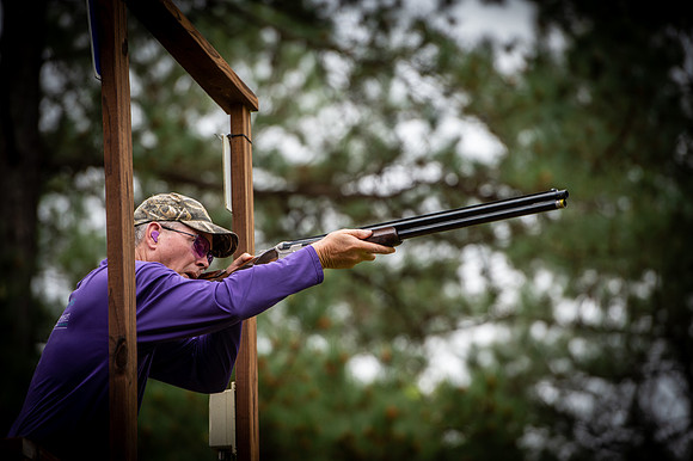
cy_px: 230
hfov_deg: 10.3
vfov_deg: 6.9
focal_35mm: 200
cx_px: 346
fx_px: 3848
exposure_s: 1/250
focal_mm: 200
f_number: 4.5
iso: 125
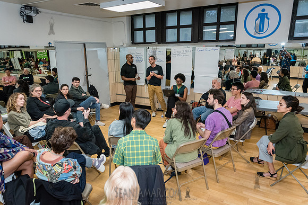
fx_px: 208
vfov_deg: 52.7
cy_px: 102
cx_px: 154
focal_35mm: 24
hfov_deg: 73.1
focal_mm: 24
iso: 5000
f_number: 4
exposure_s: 1/200
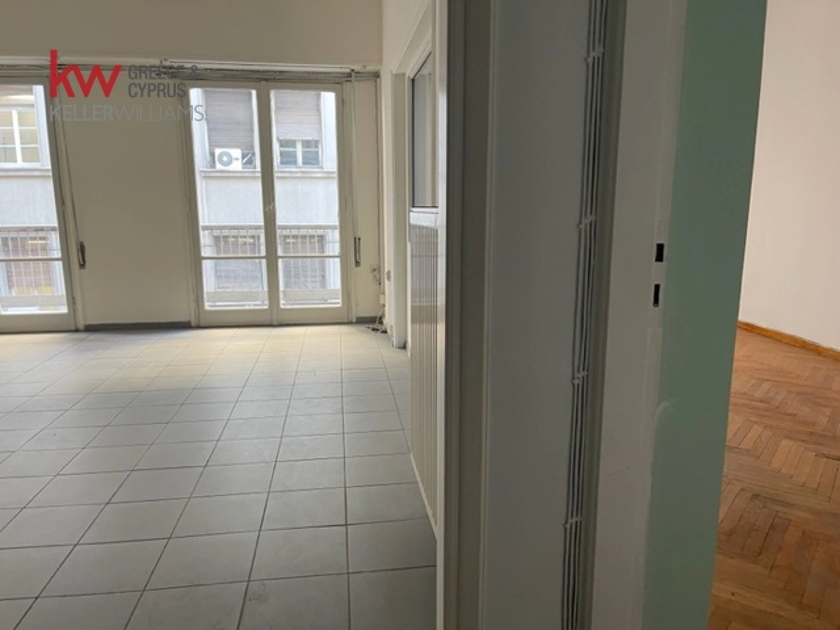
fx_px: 631
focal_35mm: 26
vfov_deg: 53.1
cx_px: 420
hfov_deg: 67.3
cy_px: 315
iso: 125
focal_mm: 5.1
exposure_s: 1/50
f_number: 1.6
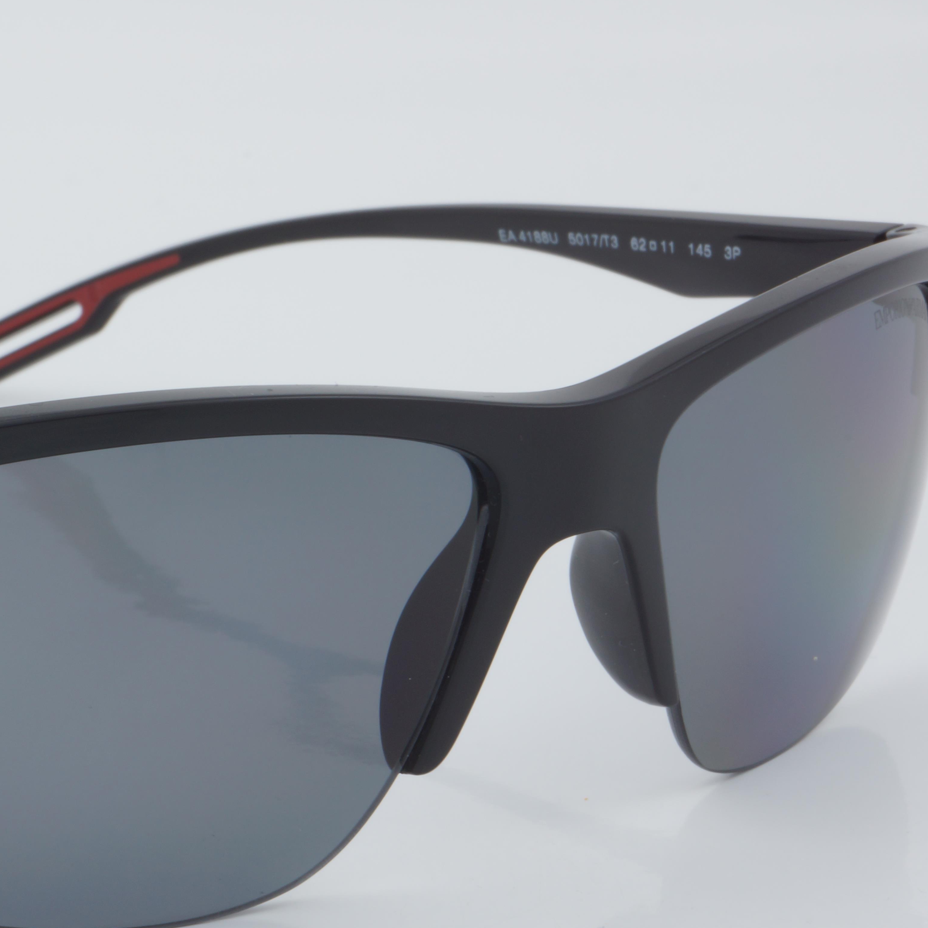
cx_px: 91
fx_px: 3761
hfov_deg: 13.9
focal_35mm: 124
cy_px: 511
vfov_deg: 14.1
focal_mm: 50
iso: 100
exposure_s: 1/4
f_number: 32
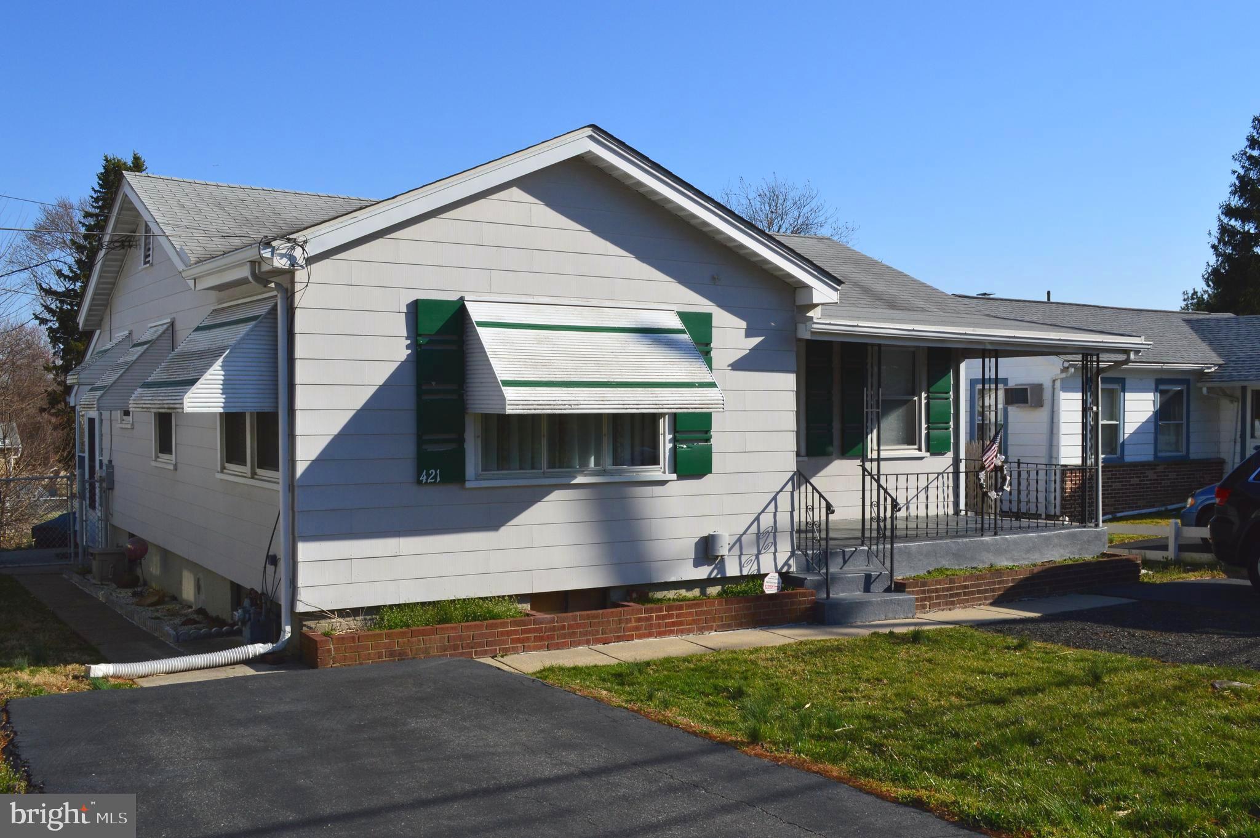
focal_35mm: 36
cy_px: 419
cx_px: 630
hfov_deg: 53.2
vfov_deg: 36.8
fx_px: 1259
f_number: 11
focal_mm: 24
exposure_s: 1/500
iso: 400
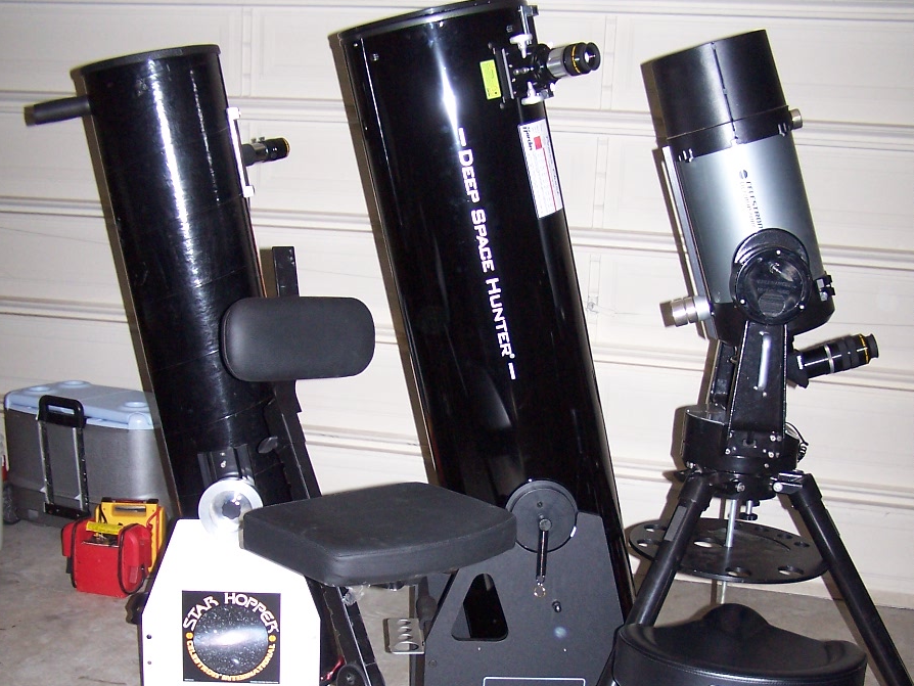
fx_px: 1347
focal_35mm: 51
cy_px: 499
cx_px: 457
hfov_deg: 37.5
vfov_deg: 28.2
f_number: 2.8
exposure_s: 1/60
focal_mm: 6.3
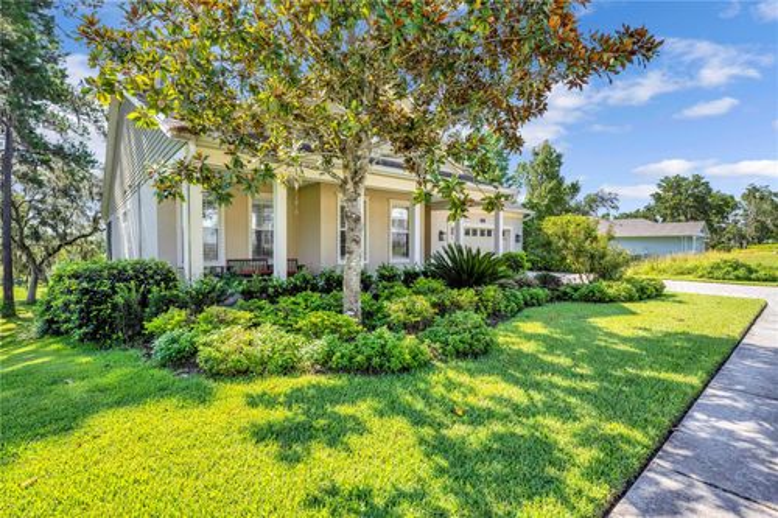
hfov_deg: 95.0
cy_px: 259
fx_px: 356
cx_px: 389
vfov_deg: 72.0
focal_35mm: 16
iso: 200
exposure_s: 1/125
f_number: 9
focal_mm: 16.5
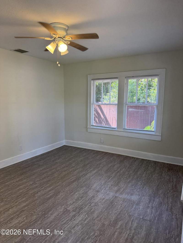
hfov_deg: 56.8
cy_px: 122
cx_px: 92
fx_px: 169
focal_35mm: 24
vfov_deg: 71.6
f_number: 1.78
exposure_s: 1/120
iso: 80
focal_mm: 6.76
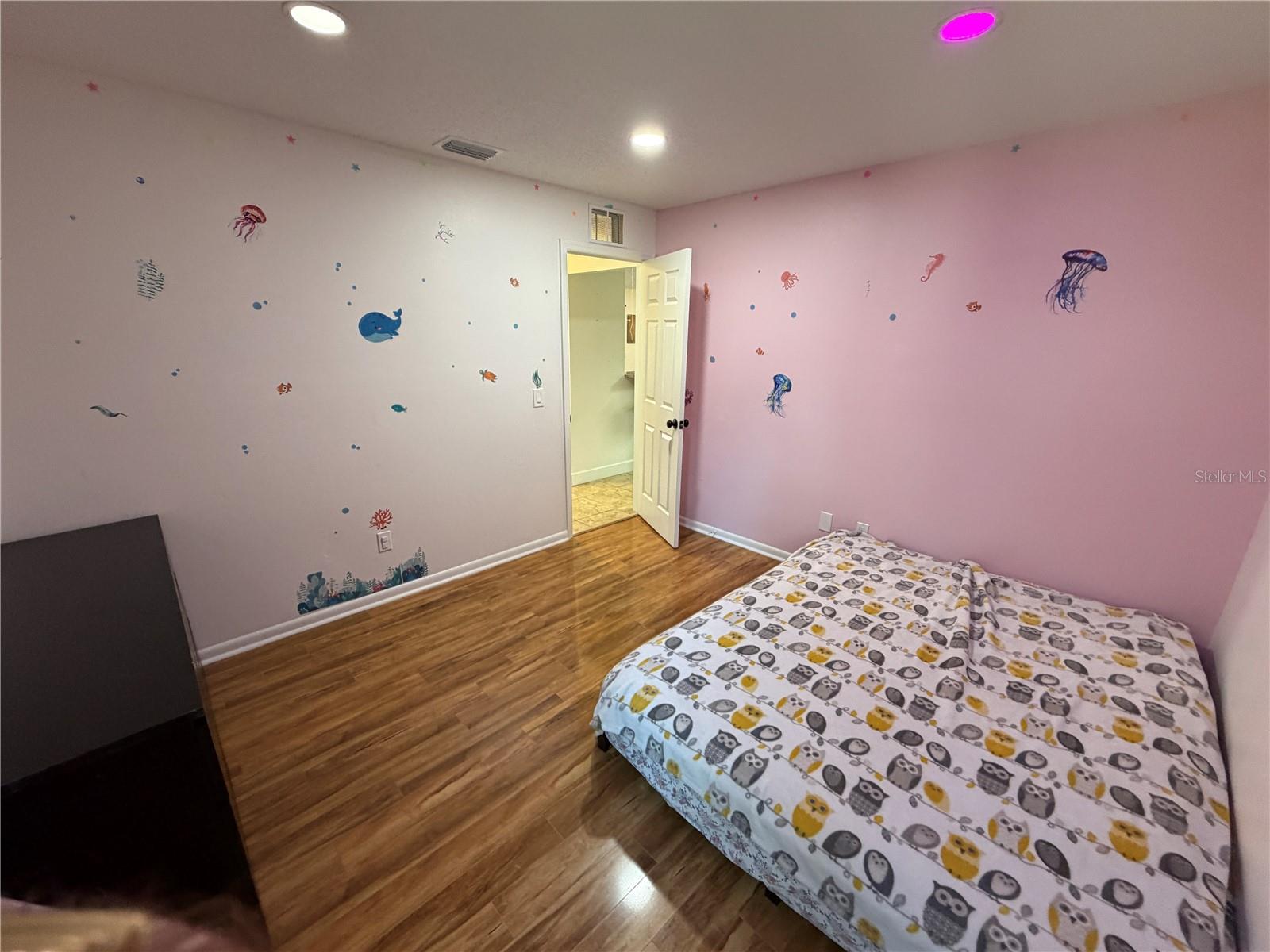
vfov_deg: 85.7
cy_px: 476
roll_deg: +0.0
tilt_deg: -15.8
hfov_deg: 102.1
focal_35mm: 14
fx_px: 514
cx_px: 635
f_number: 2.2
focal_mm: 2.22
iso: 320
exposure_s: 1/59
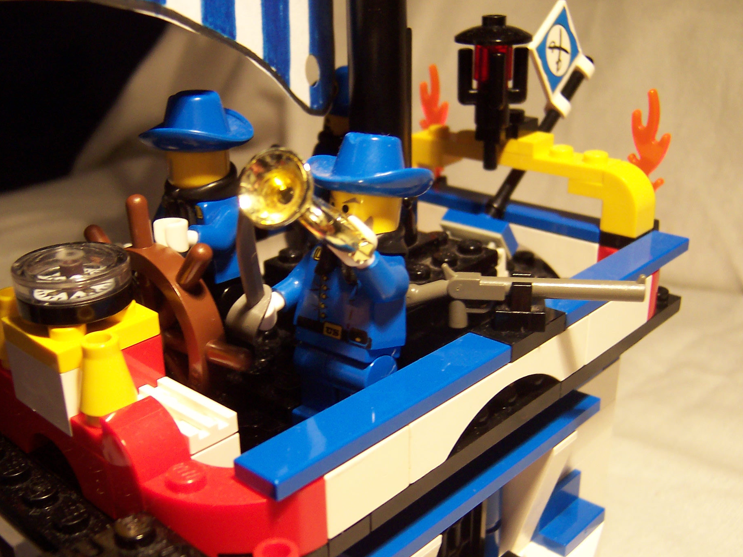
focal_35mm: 40
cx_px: 333
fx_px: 859
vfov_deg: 35.9
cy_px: 302
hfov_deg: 46.7
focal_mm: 5.6
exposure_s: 1/30
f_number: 2.8
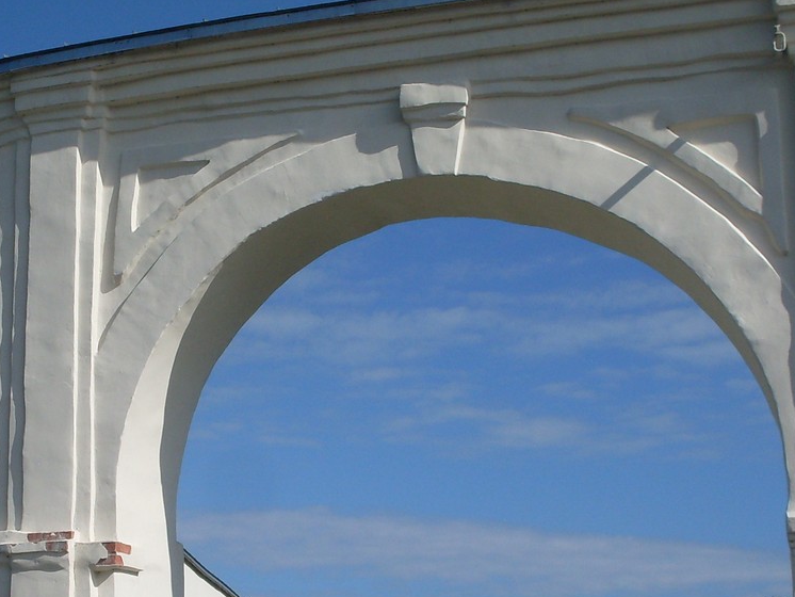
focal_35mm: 73
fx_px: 1677
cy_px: 486
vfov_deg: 19.9
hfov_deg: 26.5
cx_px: 265
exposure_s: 1/500
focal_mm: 6.3
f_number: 8.4
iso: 80
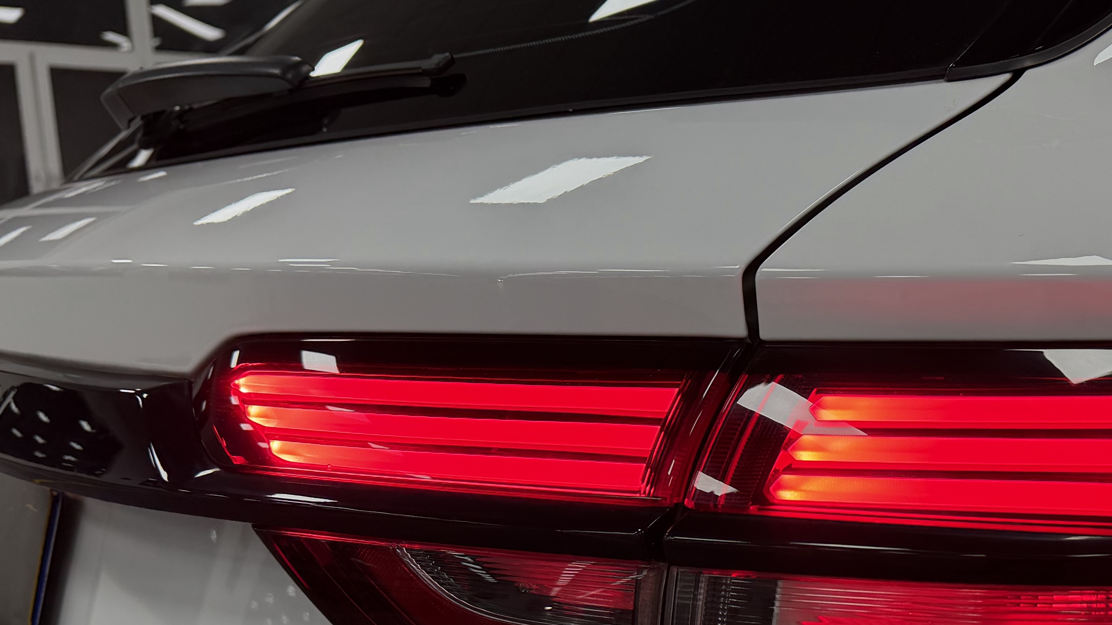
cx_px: 803
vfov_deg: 24.4
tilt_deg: -11.8
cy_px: 602
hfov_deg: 42.7
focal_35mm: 47
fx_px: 1386
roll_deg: +2.5
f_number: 1.78
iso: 80
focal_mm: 6.76
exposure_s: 1/100
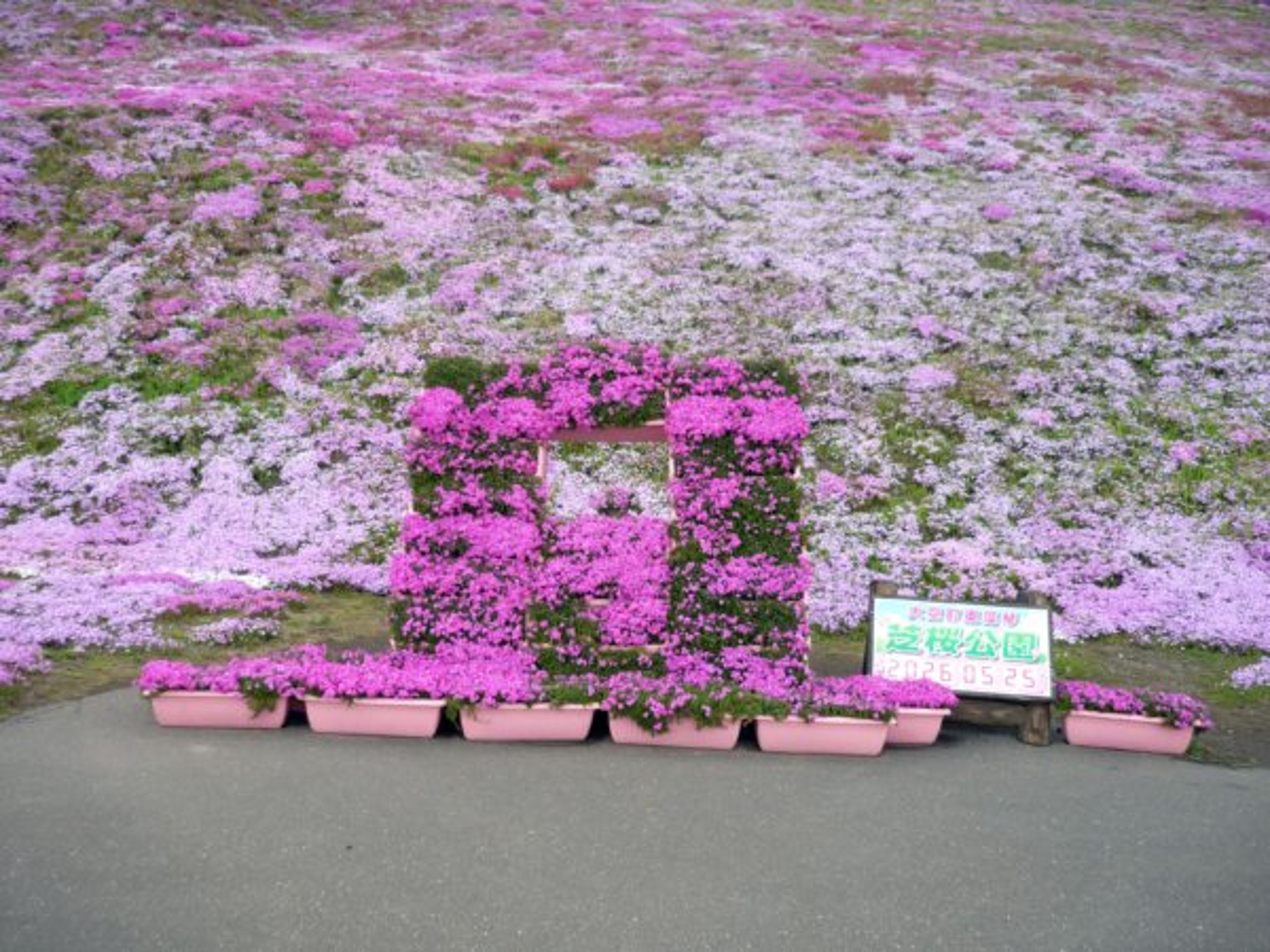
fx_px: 1211
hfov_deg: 55.4
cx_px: 635
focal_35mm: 33
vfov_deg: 42.9
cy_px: 476
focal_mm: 5.5
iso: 100
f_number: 2.8
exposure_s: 1/200
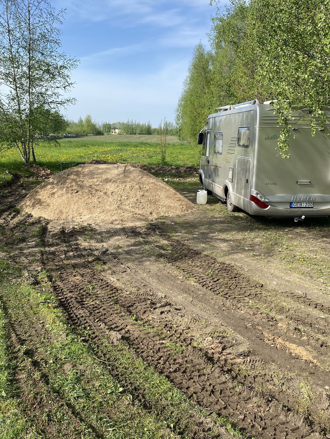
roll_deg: -2.0
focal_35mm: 32
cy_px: 223
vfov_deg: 56.8
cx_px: 172
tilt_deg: -11.9
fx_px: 407
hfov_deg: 44.1
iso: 32
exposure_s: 1/1779
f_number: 1.8
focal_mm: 4.25
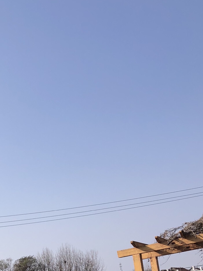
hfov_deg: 23.7
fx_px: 469
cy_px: 280
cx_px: 18
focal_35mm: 60
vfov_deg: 29.7
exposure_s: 1/2667
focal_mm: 3.99
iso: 20
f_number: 1.8
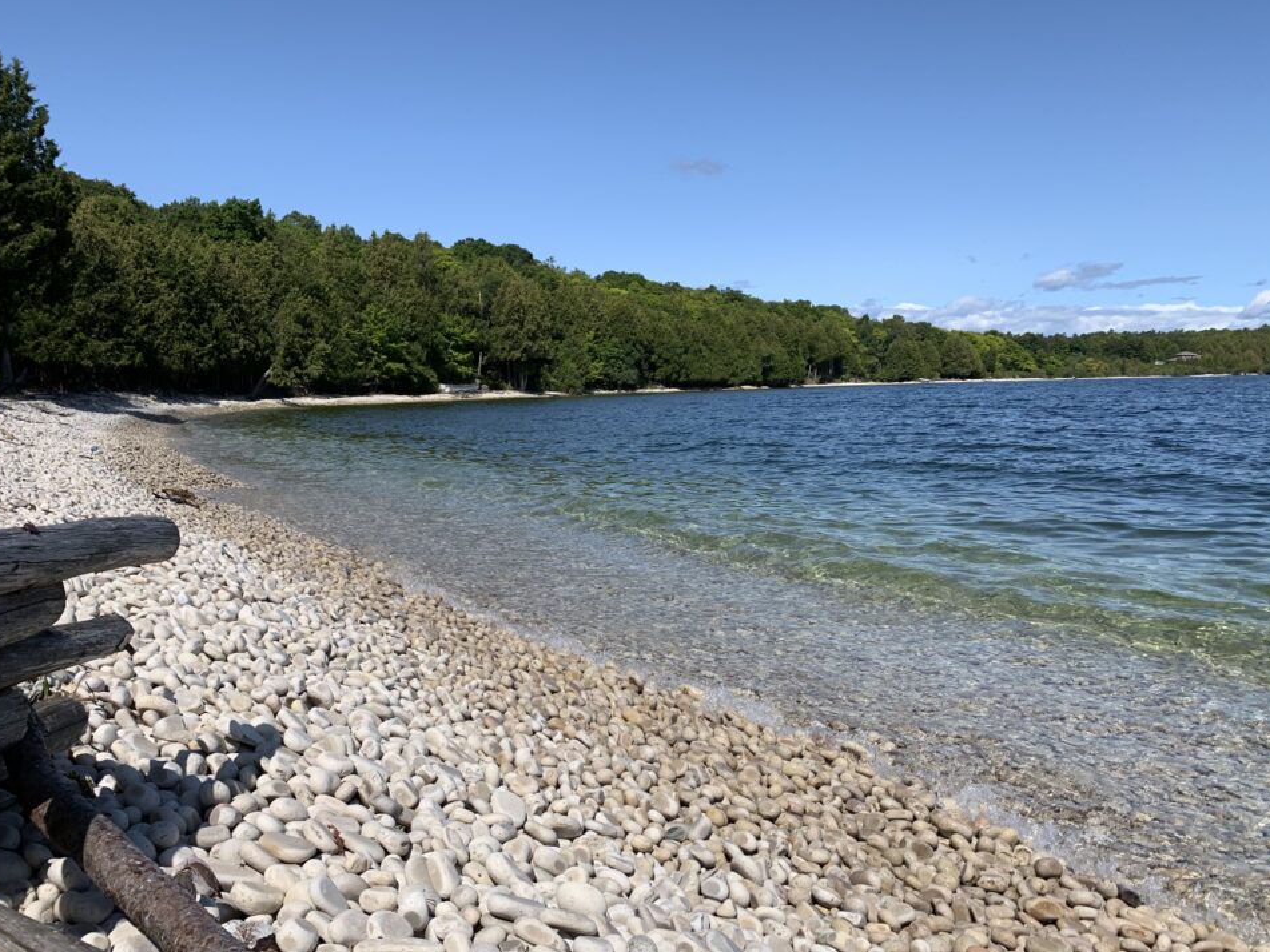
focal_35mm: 28
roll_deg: +1.7
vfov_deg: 49.7
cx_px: 626
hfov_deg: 63.4
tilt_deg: -5.7
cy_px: 482
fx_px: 1027
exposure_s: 1/4098
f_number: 1.8
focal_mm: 4.25
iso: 25
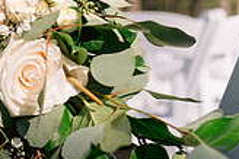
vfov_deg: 16.0
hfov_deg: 20.9
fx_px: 564
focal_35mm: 85
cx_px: -102
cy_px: 94
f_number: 2.8
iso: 200
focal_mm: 24
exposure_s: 1/125
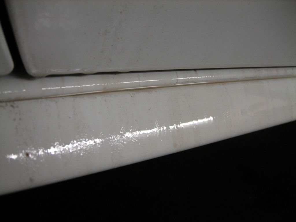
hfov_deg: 51.4
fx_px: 308
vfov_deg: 39.7
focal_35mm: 36
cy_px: 111
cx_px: 148
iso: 50
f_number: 2.7
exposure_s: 1/12.6
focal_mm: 7.5
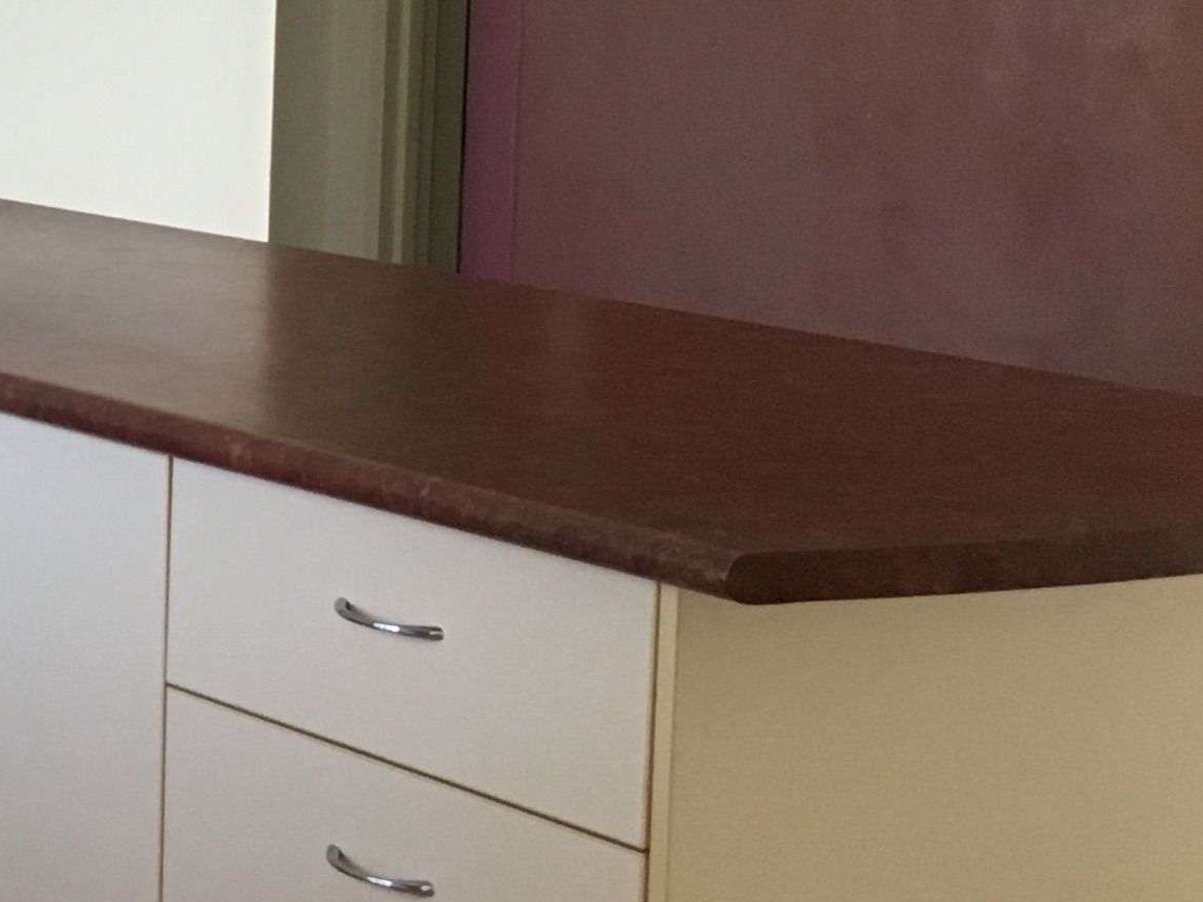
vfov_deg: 14.6
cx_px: -777
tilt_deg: -7.3
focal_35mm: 101
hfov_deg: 16.9
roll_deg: -0.1
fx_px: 3509
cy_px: 274
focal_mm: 4.15
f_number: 2.2
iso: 160
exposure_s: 1/33
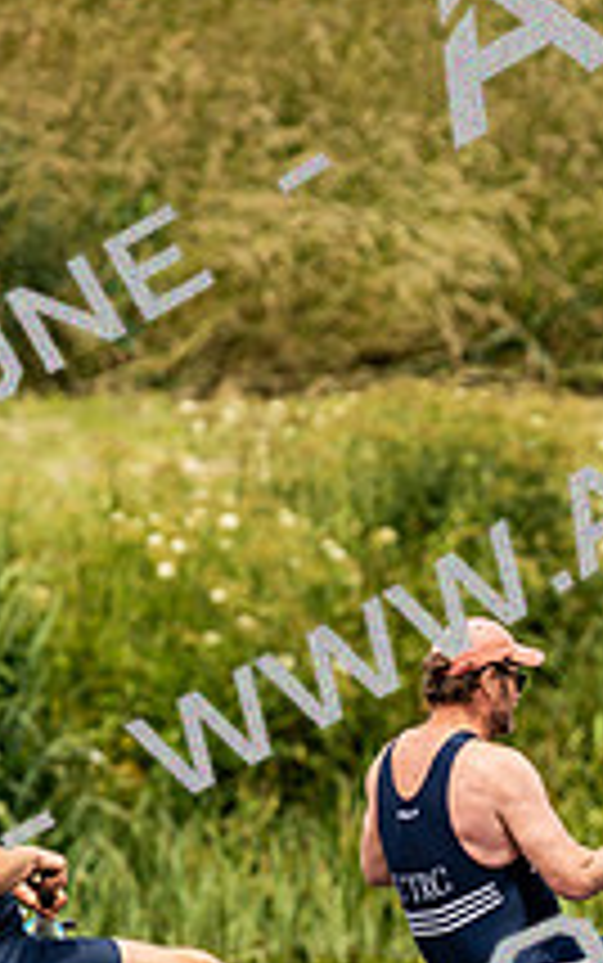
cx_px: 684
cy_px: 808
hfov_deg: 0.8
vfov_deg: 1.3
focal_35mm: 1654
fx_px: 43432
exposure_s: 1/2000
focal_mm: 600
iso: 250
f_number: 6.3
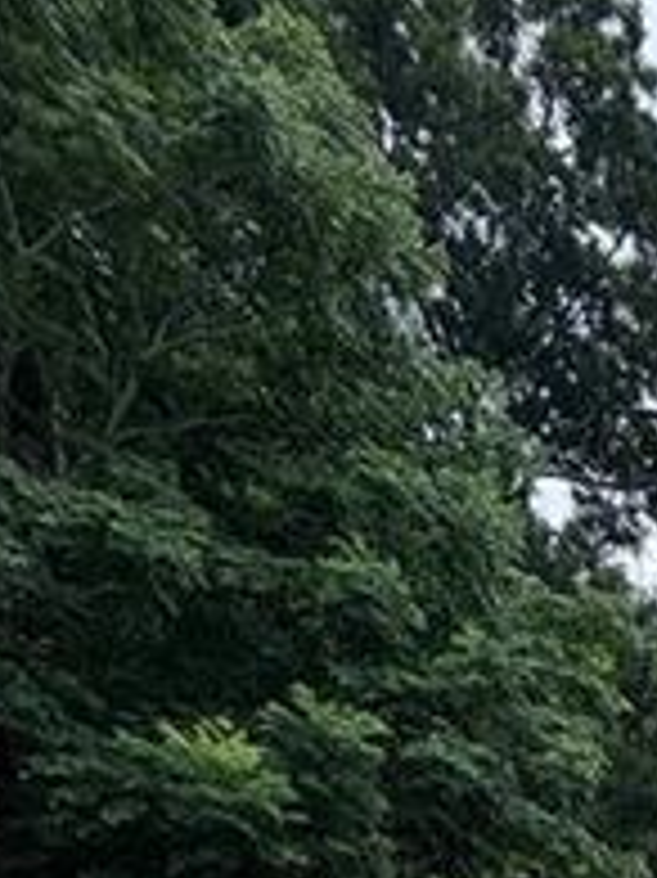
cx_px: 1022
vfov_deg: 25.4
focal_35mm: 48
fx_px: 1216
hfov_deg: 23.3
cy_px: 1421
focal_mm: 2.22
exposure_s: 1/770
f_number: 2.2
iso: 32
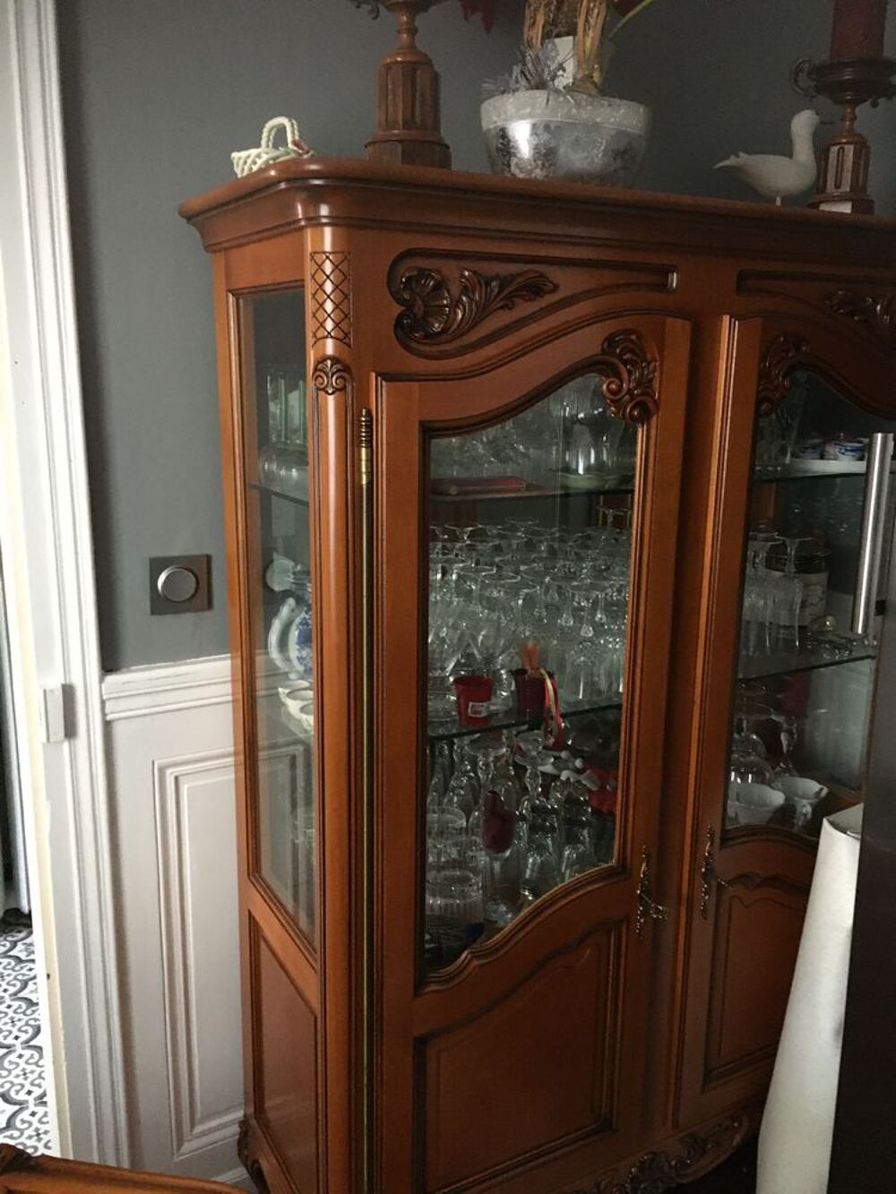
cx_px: 448
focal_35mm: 29
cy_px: 597
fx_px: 1001
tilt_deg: -12.4
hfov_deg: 48.2
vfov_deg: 61.7
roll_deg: +0.3
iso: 250
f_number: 2.2
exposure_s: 1/17
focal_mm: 4.15
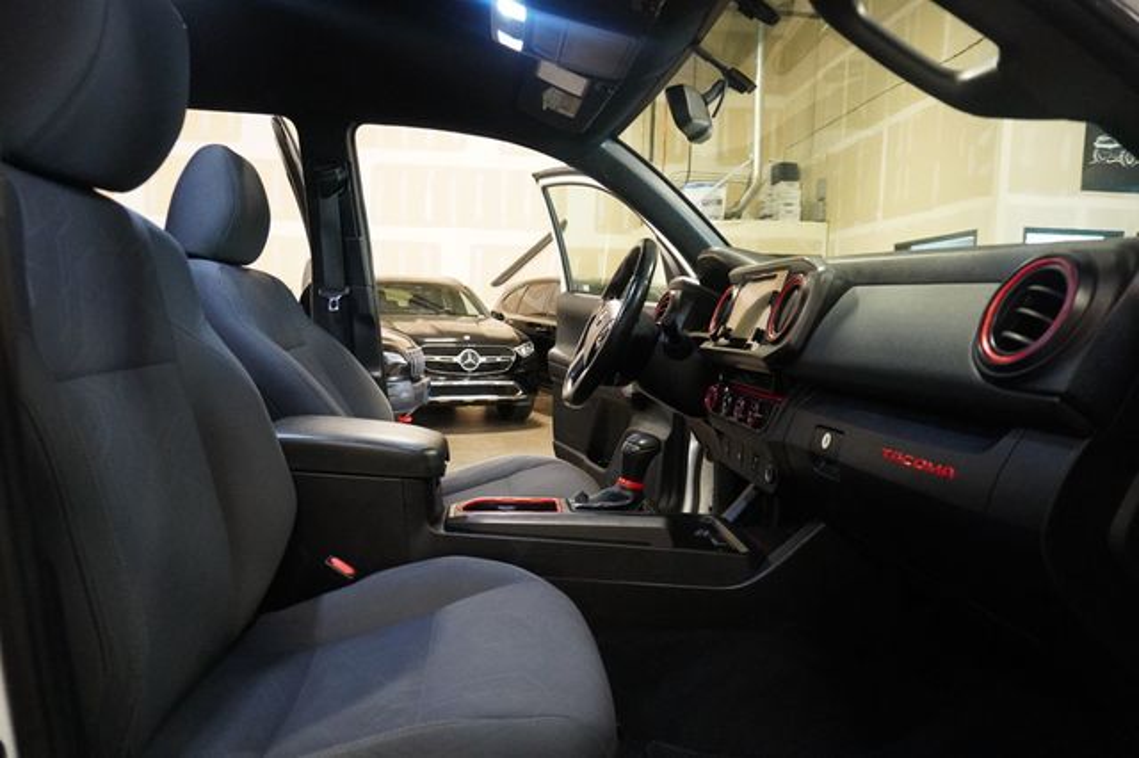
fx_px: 759
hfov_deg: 73.8
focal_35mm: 24
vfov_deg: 53.1
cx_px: 570
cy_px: 379
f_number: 3.5
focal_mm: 16
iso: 6400
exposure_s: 1/160
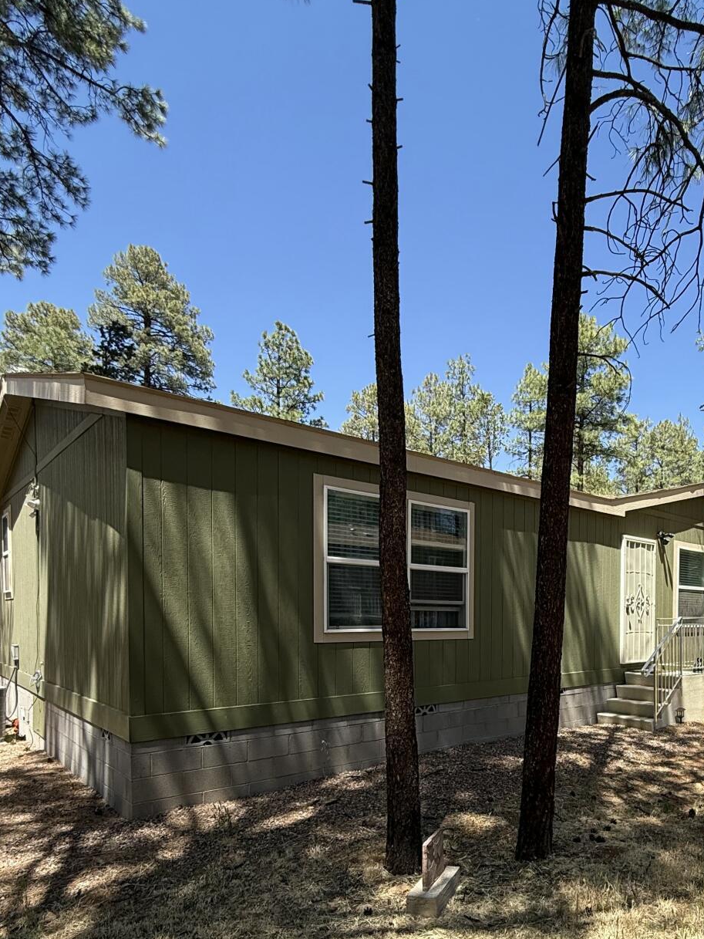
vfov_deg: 71.2
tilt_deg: -2.0
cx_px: 503
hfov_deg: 56.8
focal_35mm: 23
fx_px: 624
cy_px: 643
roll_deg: -0.4
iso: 50
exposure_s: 1/651
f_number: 2.2
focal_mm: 2.22
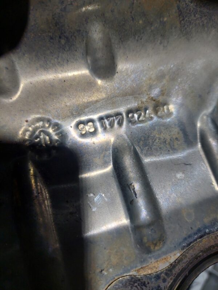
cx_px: 109
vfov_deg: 69.4
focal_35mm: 25
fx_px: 210
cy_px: 145
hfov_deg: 54.9
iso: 80
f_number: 1.8
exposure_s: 1/50
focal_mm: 5.23
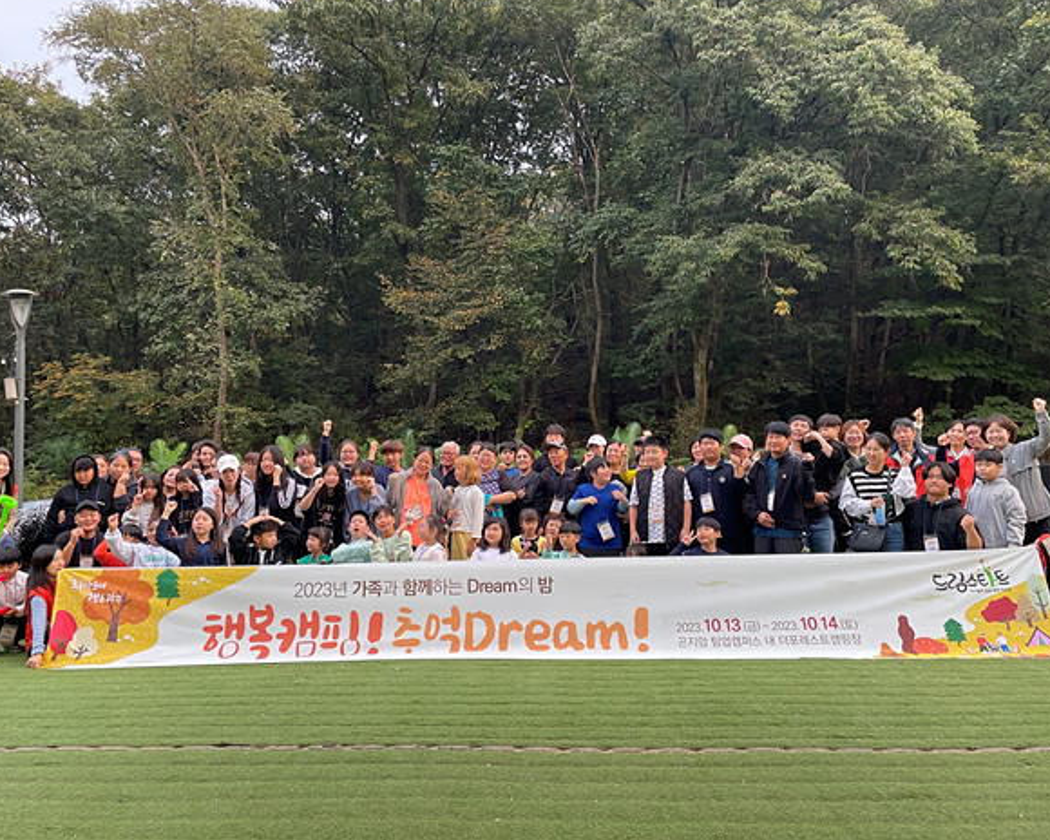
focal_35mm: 28
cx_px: 511
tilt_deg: +3.1
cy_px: 407
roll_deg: +1.0
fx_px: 870
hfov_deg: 62.2
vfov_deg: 51.5
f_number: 1.6
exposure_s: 1/121
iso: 40
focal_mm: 4.2
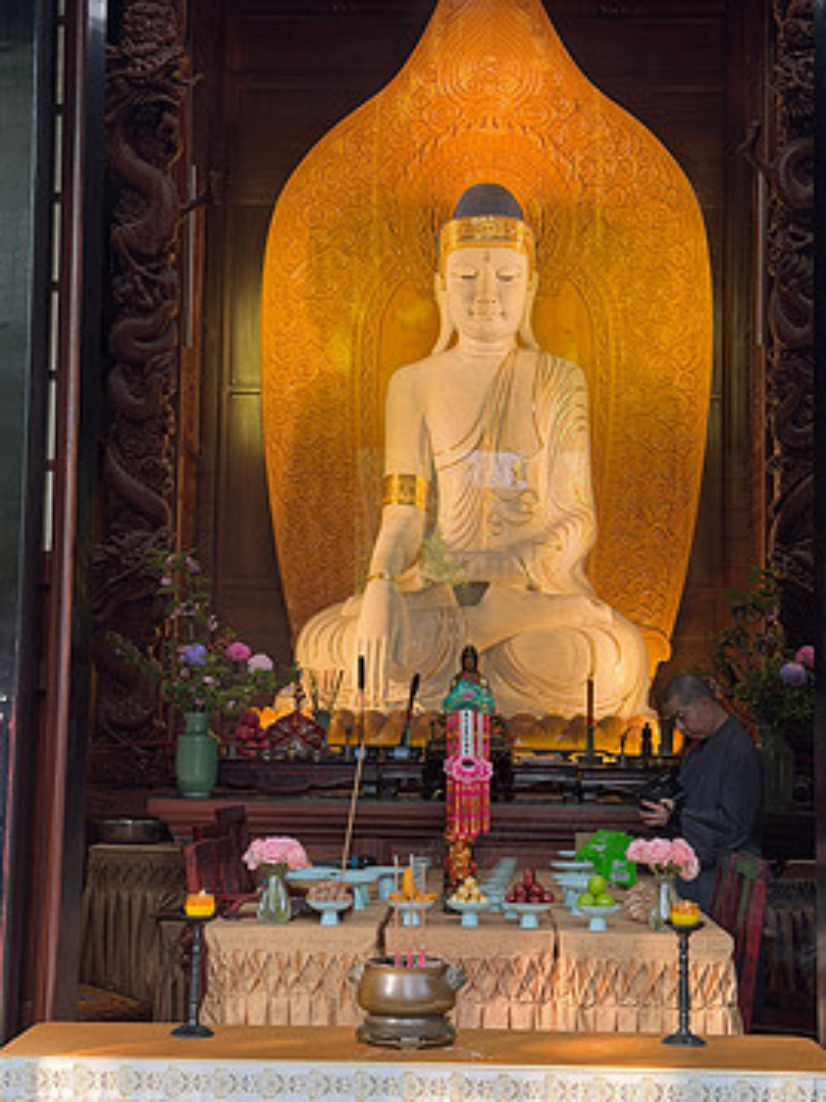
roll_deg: -1.4
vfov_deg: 32.2
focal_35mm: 60
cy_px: 533
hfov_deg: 24.4
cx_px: 430
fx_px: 1909
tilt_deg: +6.2
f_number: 1.78
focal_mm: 6.76
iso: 64
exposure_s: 1/158
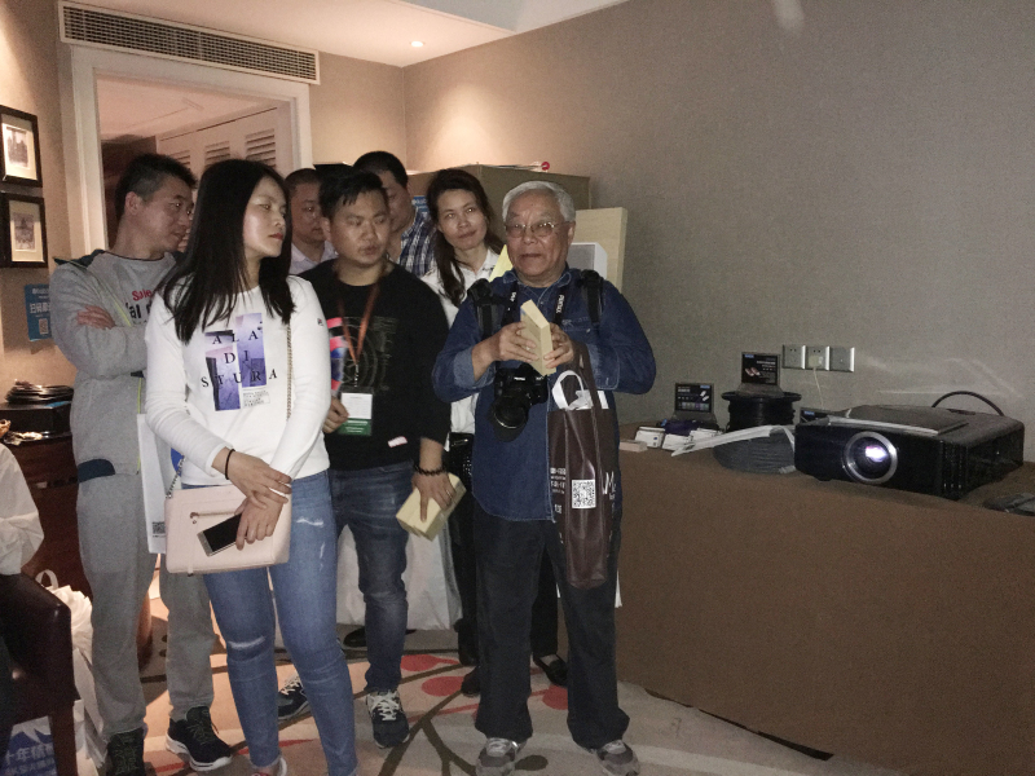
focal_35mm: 29
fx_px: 867
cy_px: 388
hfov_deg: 61.7
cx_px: 518
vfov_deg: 48.2
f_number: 2.2
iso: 320
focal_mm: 4.15
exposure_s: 1/17
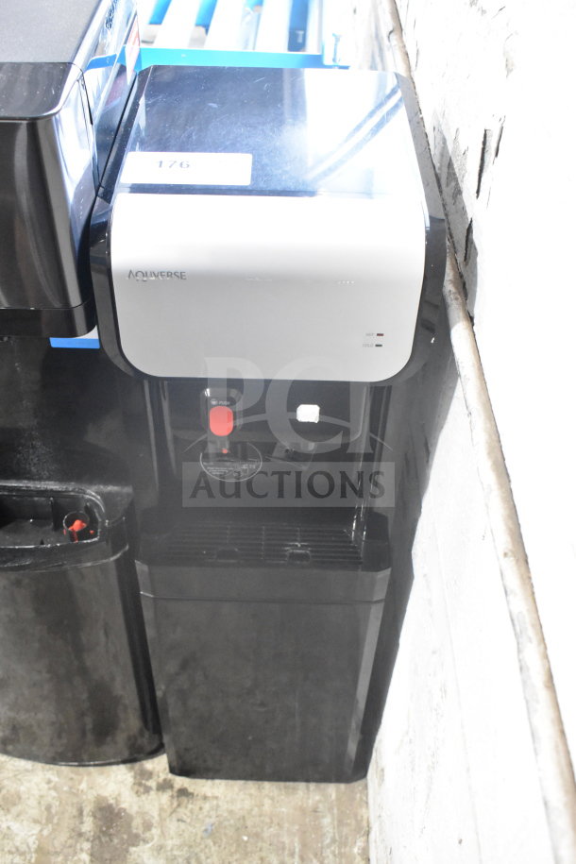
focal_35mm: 36
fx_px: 864
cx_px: 288
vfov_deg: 53.1
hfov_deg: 36.9
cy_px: 432
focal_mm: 24
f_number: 5.6
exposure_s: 1/125
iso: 6400
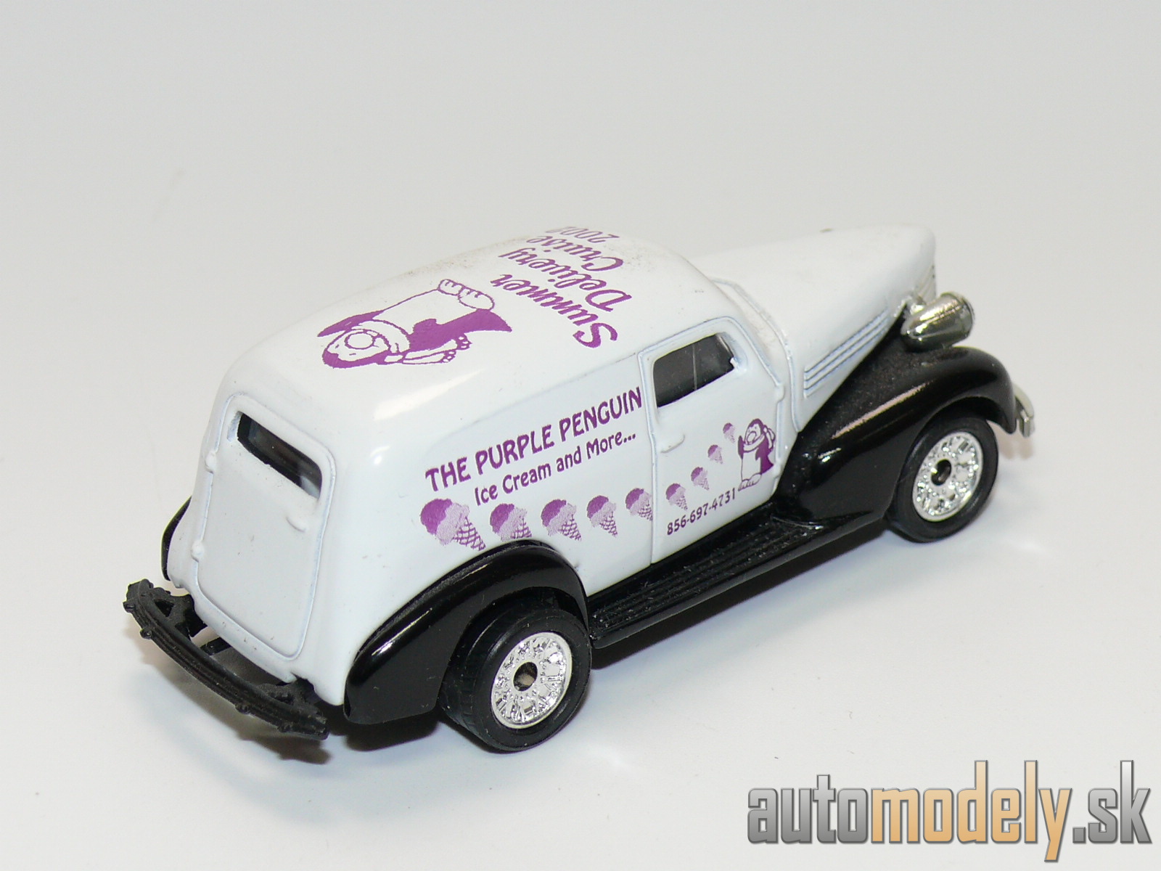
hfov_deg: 19.1
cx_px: 580
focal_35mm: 103
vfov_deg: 14.4
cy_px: 436
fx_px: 3455
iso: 100
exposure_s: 1/30
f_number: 4
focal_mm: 13.5
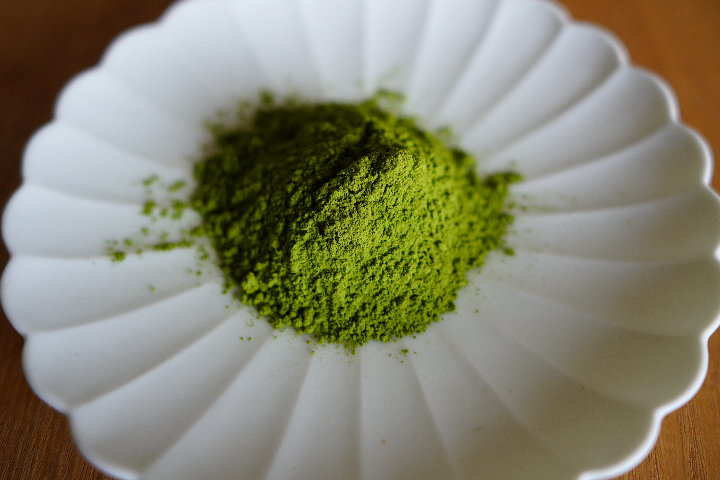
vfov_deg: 36.9
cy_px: 240
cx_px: 360
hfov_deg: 53.1
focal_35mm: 36
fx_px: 720
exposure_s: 1/100
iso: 200
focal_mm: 24
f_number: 2.2
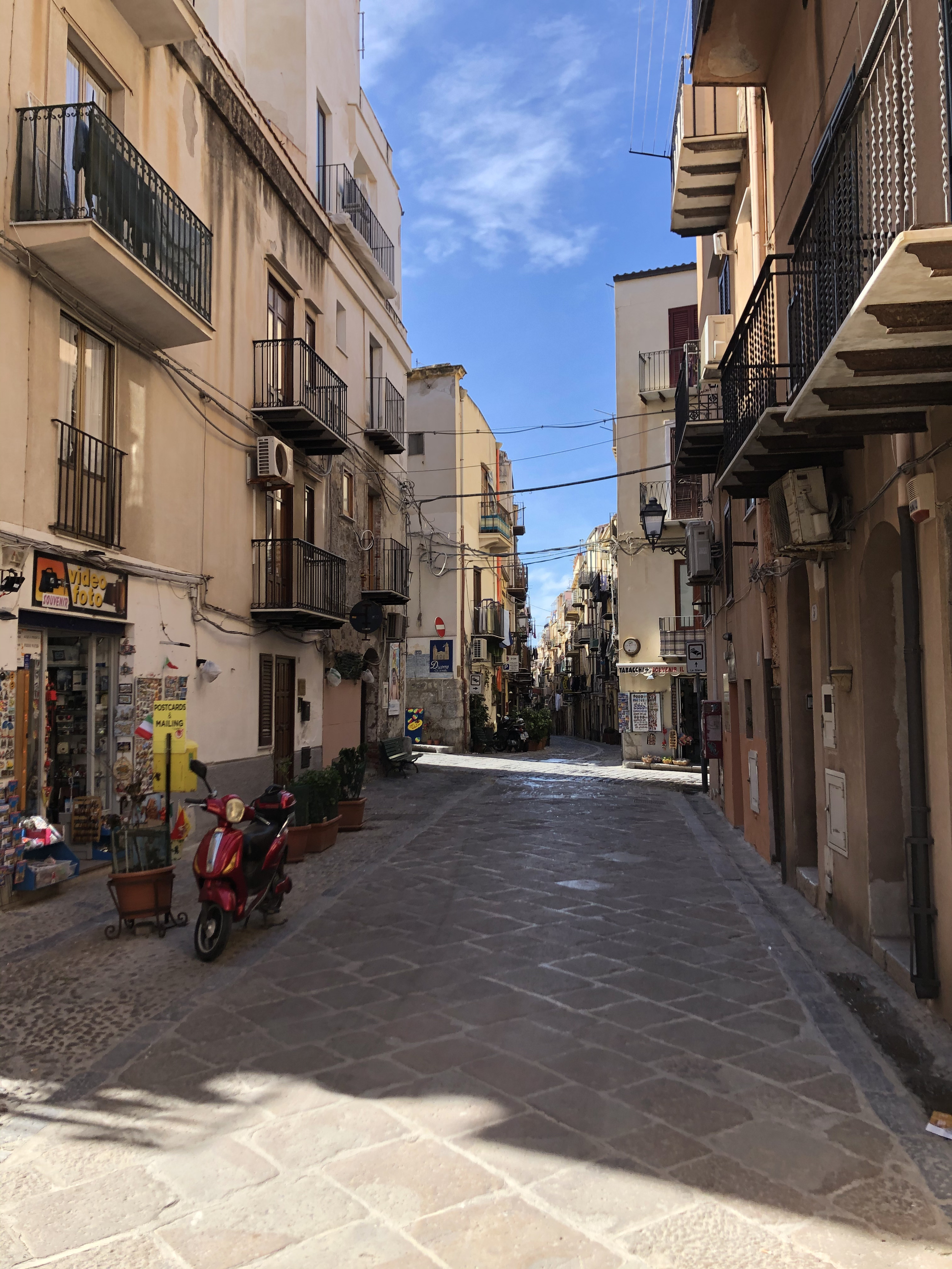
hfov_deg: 49.7
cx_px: 476
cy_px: 634
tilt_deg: +4.3
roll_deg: +1.1
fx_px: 1027
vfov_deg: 63.4
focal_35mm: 28
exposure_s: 1/827
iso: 20
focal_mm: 4
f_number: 1.8
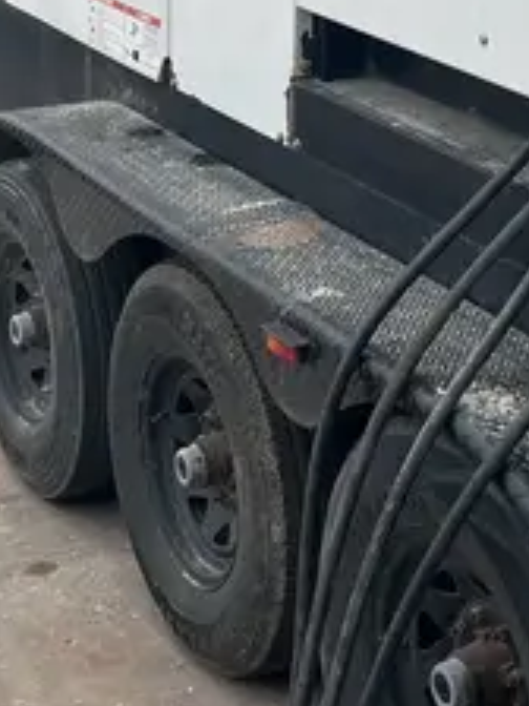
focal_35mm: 85
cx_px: 557
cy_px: -124
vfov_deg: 21.5
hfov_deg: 16.9
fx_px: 1732
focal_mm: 5.1
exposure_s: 1/827
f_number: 1.6
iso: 50
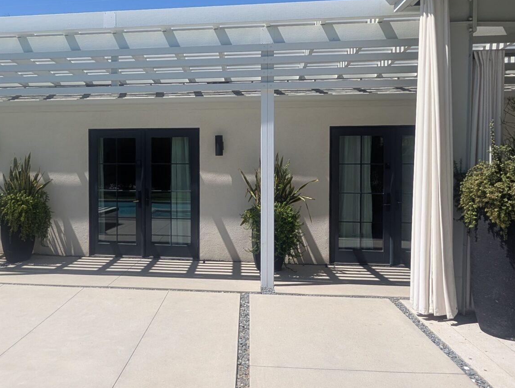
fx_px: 402
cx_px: 201
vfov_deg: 51.2
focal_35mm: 27
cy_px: 162
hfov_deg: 64.5
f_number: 1.7
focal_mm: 2.02
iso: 55
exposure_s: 1/3436
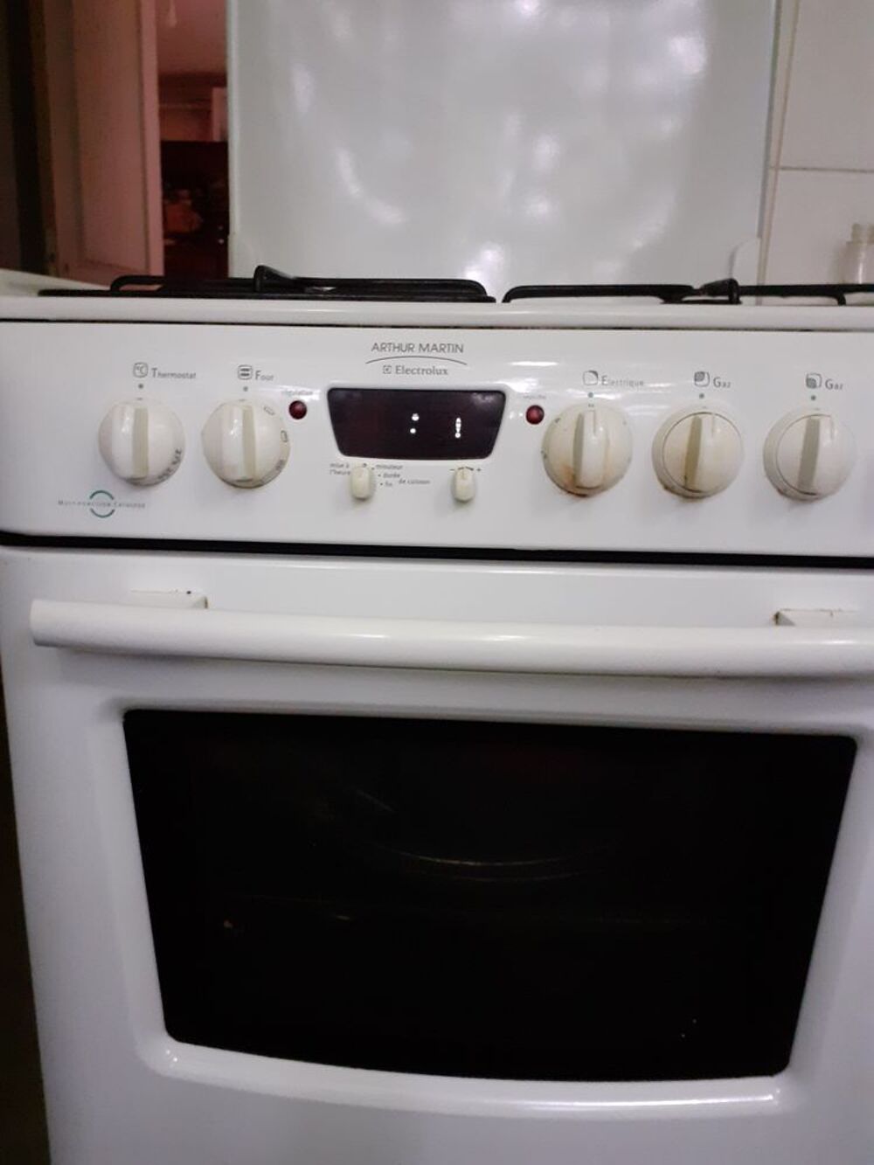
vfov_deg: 65.3
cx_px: 437
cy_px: 582
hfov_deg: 51.4
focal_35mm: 27
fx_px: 909
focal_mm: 3.6
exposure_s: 1/25
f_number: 1.9
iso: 500
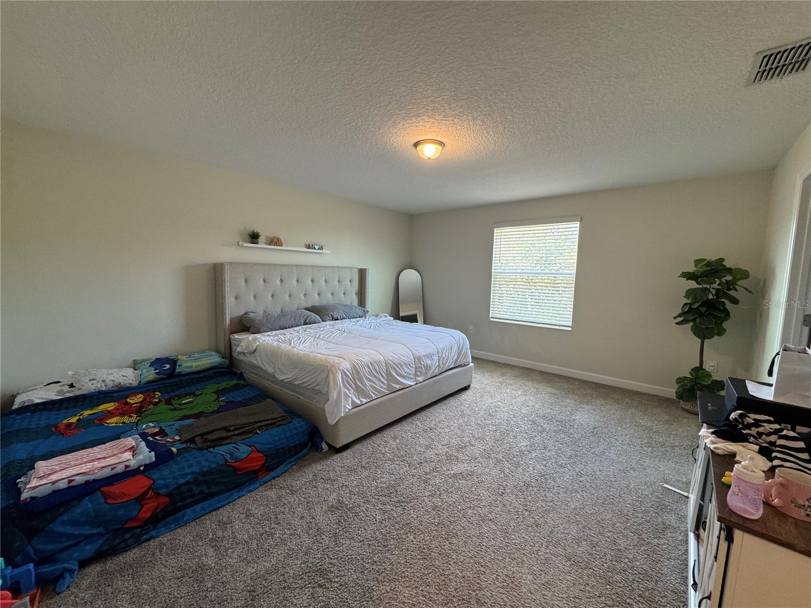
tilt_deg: -5.4
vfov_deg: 85.7
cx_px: 406
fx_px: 328
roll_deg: -1.5
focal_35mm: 14
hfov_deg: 102.1
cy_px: 304
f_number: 2.2
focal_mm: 2.22
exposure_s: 1/60
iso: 200
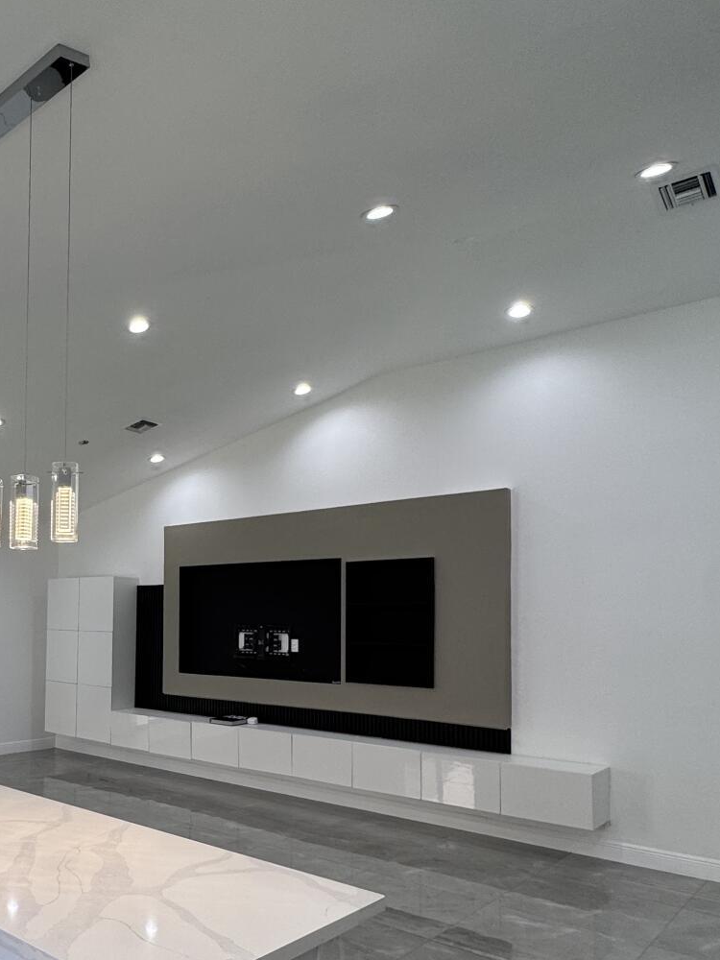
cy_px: 600
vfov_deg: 62.6
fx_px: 777
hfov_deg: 46.0
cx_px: 103
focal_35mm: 28
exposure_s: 1/120
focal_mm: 2.22
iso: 80
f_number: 2.2
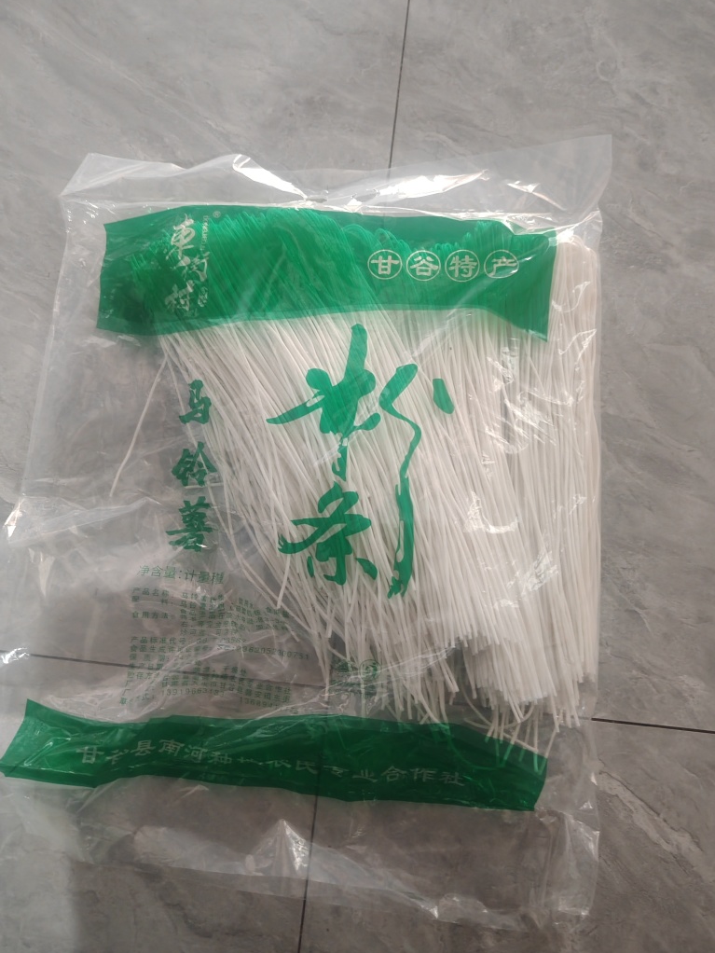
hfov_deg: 56.8
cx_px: 358
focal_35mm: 24
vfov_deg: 71.6
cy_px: 478
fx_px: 661
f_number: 1.8
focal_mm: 5.25
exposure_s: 1/50
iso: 1000
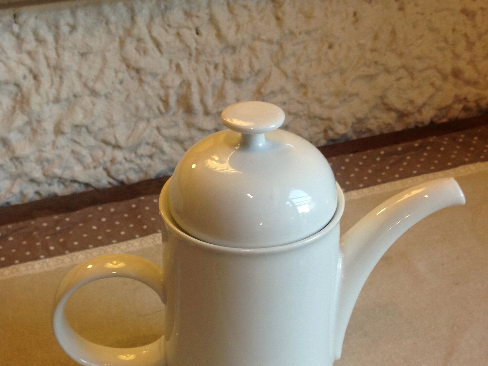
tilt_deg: -40.9
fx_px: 663
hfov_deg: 40.4
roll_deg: +3.1
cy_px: 306
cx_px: 244
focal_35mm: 47
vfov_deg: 30.0
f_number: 2.4
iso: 125
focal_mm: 4.28
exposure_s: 1/15
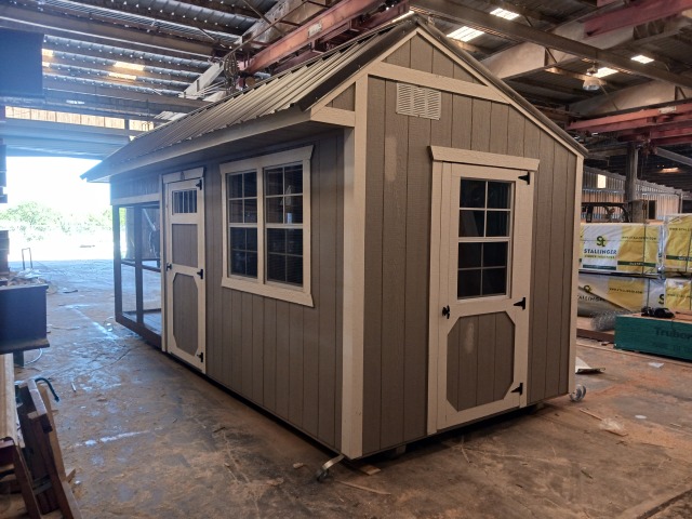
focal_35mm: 27
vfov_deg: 51.4
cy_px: 260
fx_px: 540
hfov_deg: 65.3
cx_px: 346
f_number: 1.8
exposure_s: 1/60
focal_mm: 4
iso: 200
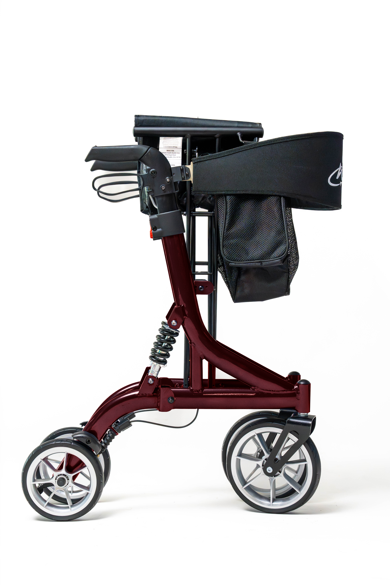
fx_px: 1040
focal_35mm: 64
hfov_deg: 21.2
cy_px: 292
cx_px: 195
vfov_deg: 31.4
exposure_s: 1/200
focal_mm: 64
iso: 8000
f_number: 8
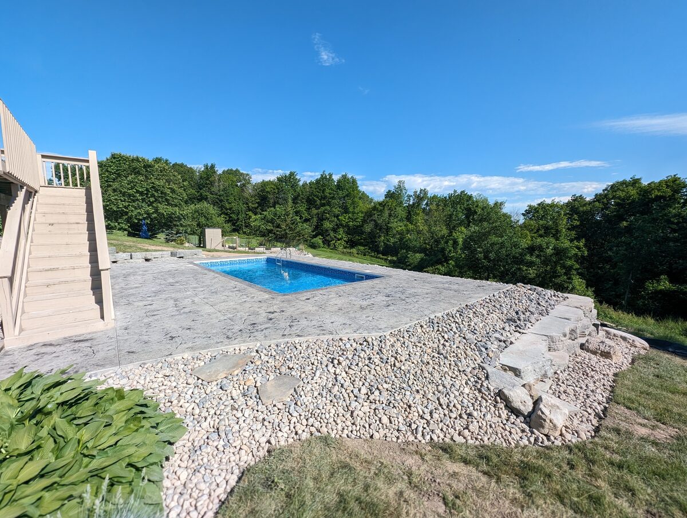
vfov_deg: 90.1
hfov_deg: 106.1
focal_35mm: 13
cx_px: 344
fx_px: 258
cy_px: 259
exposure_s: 1/1368
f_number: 2.2
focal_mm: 1.95
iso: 47
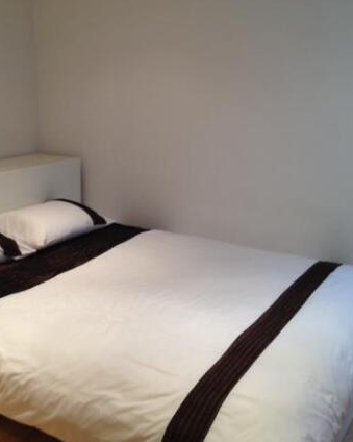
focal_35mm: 47
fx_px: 614
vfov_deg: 39.5
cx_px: 125
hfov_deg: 31.9
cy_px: 218
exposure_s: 1/24
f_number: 2.4
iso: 50
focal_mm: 4.28
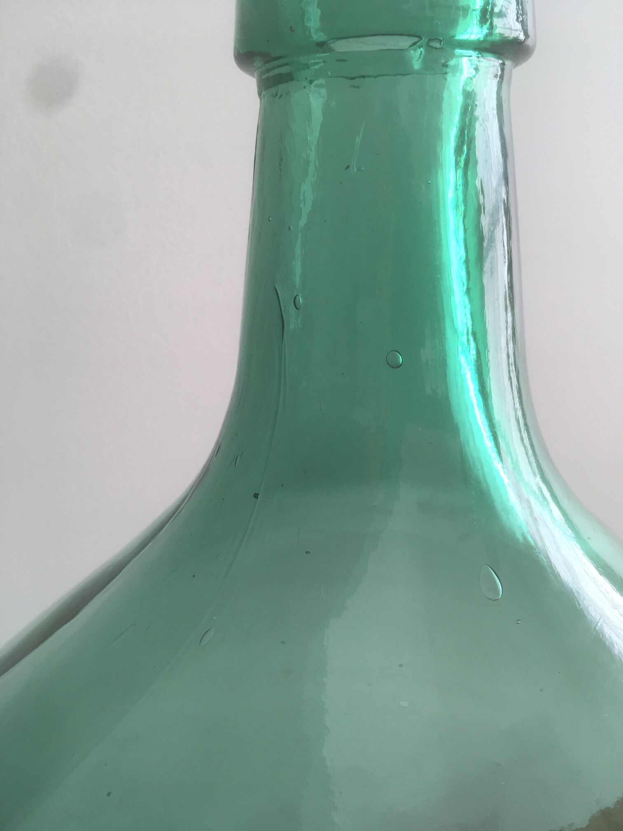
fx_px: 696
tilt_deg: -17.9
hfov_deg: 48.2
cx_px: 312
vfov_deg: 61.7
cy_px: 416
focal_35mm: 29
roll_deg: -0.4
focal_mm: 4.15
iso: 40
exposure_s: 1/100
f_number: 2.2
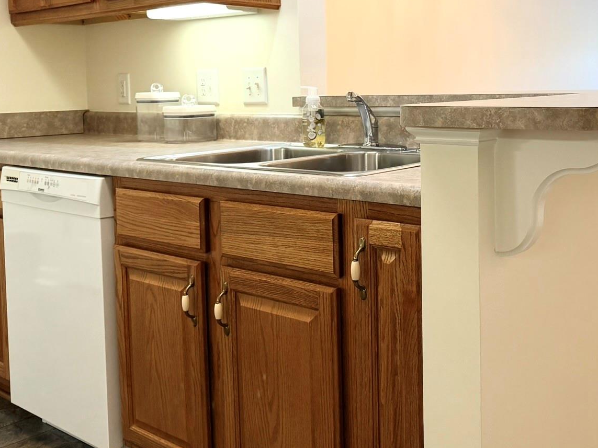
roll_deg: +0.9
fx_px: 743
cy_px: 109
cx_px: 446
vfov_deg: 32.9
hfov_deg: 42.6
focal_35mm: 43
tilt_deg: -2.5
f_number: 1.78
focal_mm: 6.76
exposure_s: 1/120
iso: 250
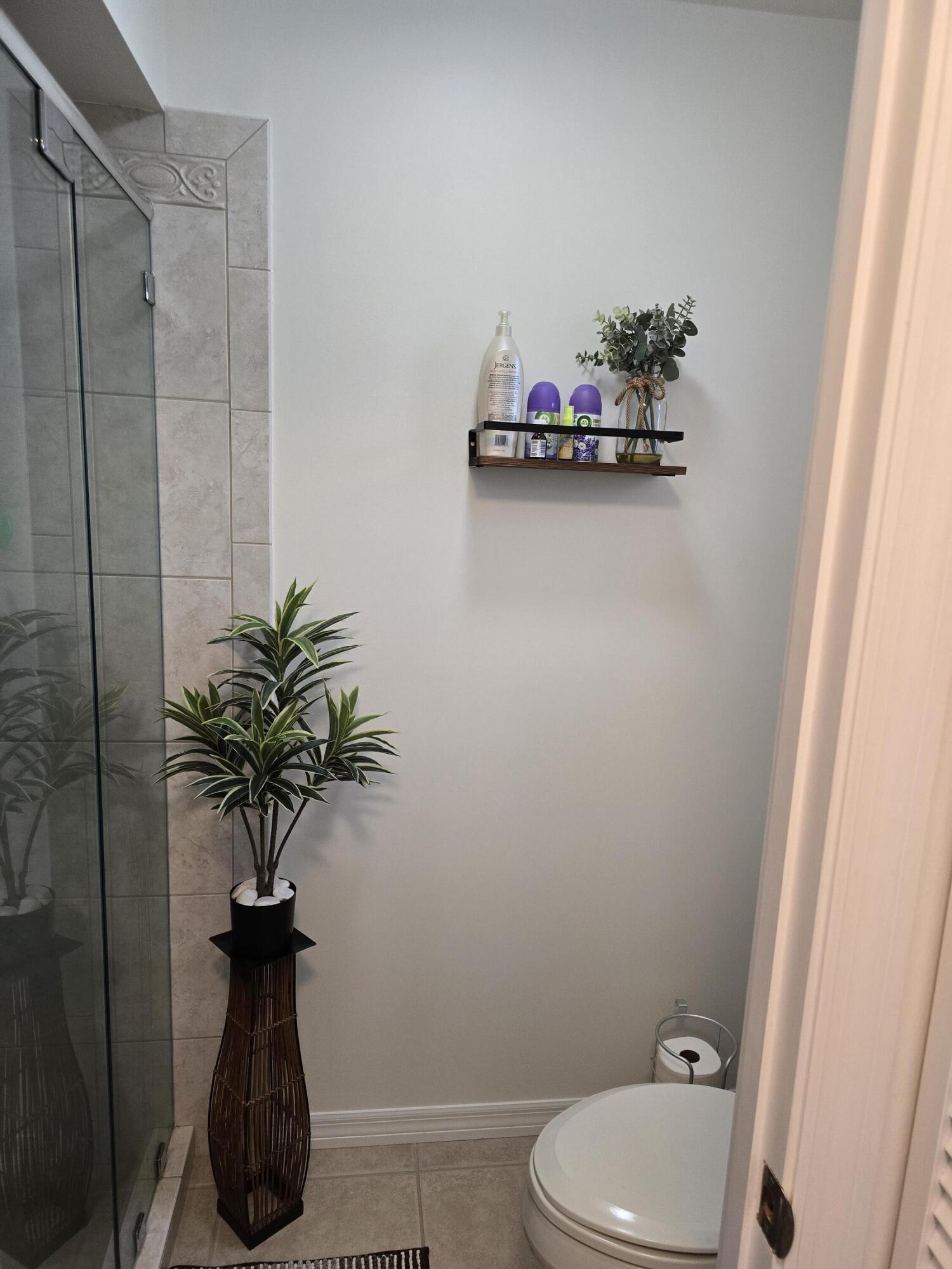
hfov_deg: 58.9
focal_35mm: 23
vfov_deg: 73.9
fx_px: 843
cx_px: 476
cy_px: 634
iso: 250
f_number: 1.7
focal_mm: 6.3
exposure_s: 1/120
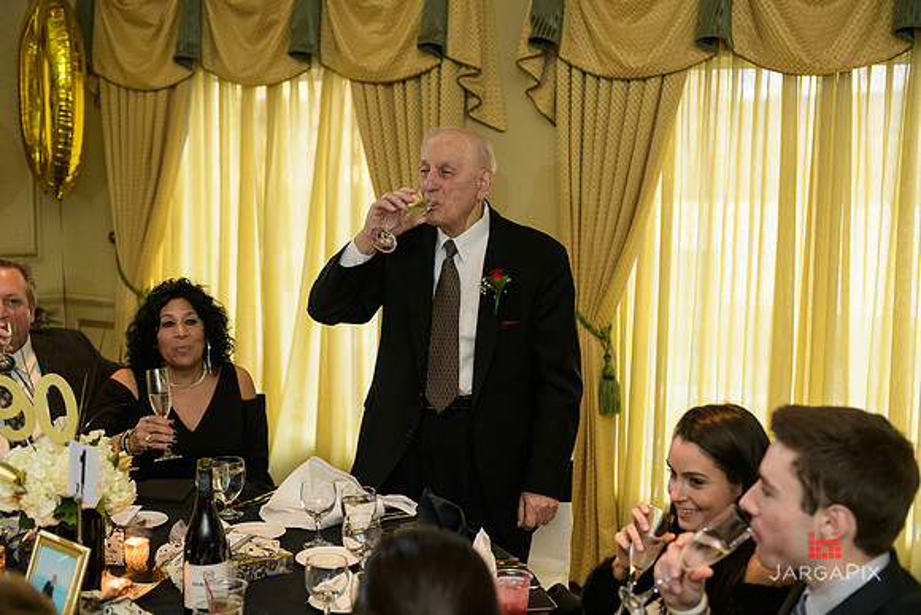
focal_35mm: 50
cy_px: 308
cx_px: 460
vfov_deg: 27.0
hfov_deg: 39.6
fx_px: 1279
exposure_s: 1/125
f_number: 3.2
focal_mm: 50
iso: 1000
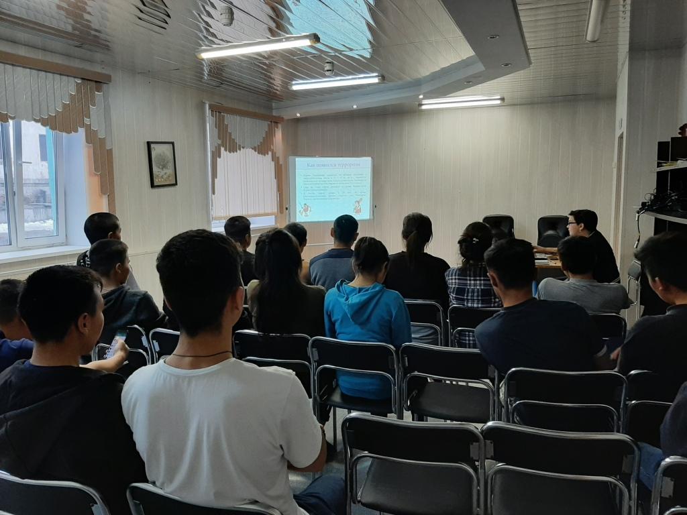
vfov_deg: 53.1
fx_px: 516
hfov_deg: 67.3
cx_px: 344
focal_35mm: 26
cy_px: 258
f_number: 1.7
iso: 100
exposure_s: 1/100
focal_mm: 3.93
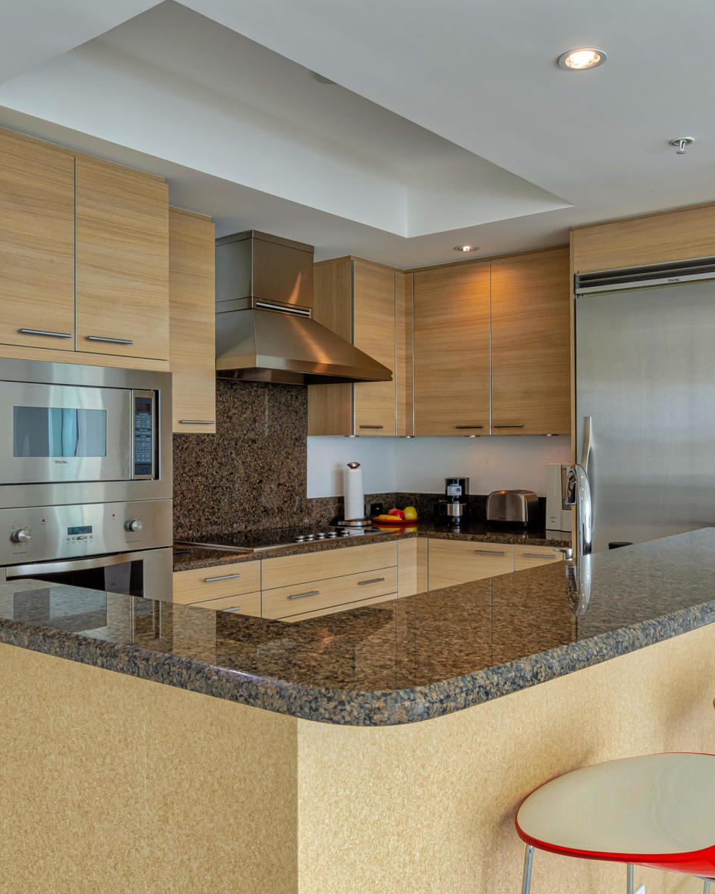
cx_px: 413
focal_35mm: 30
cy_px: 449
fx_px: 793
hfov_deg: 48.3
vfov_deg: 58.8
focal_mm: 14
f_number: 10
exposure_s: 1/80
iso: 100
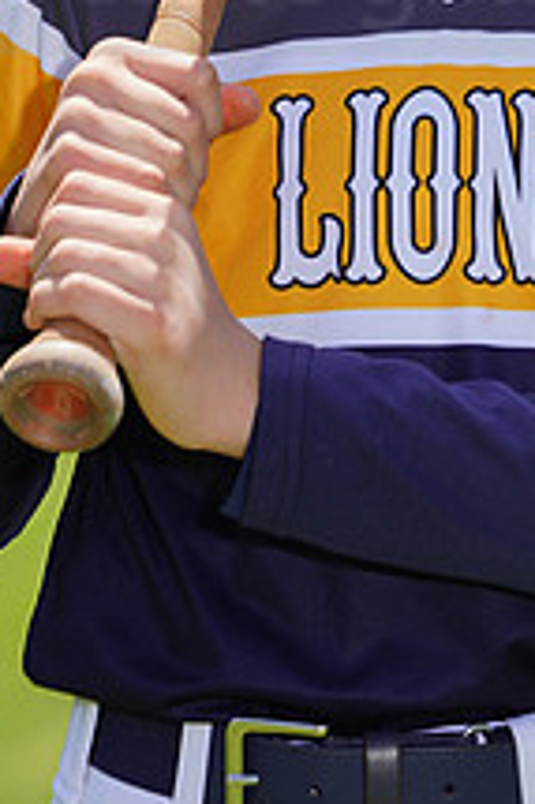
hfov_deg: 2.0
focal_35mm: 691
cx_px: 279
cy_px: -64
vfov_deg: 3.0
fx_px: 15427
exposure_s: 1/250
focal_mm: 256
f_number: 8
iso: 100
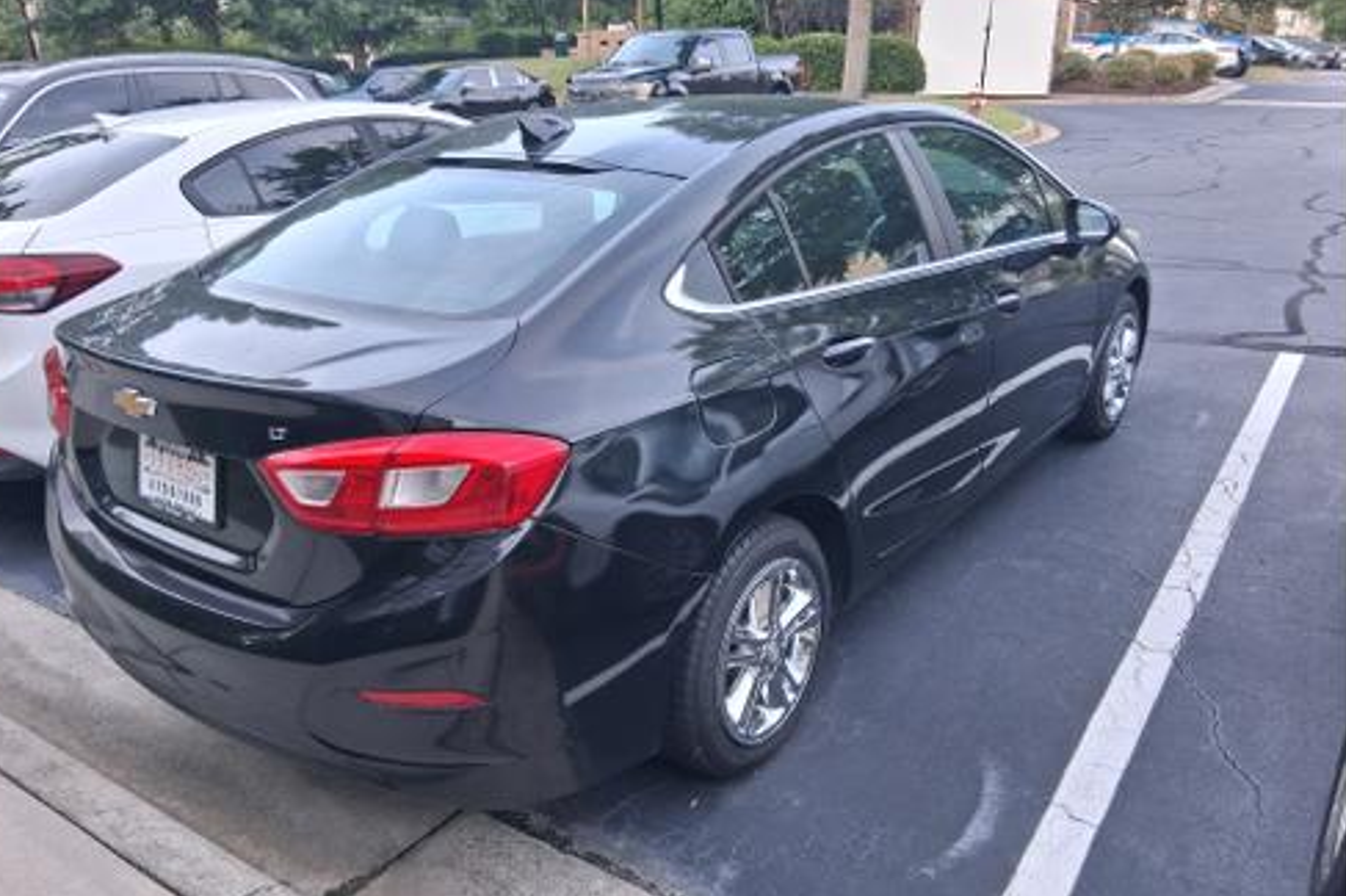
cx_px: 655
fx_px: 1046
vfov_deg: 46.3
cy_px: 495
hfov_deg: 65.5
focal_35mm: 28
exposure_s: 1/120
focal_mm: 3.98
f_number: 1.8
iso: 100
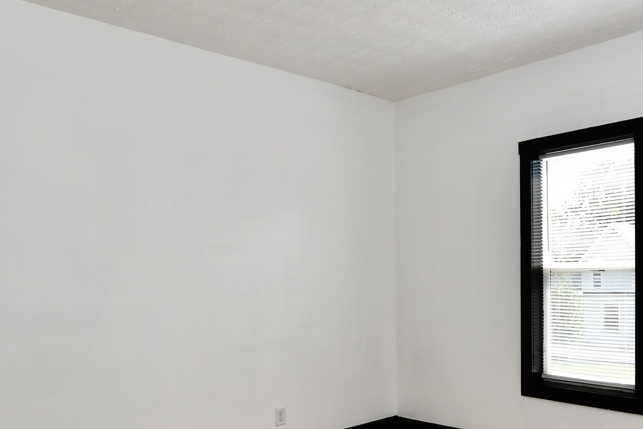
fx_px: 572
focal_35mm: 32
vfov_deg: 40.6
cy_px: 287
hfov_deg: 57.3
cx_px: 435
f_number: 9
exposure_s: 1/250
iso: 640
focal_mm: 14
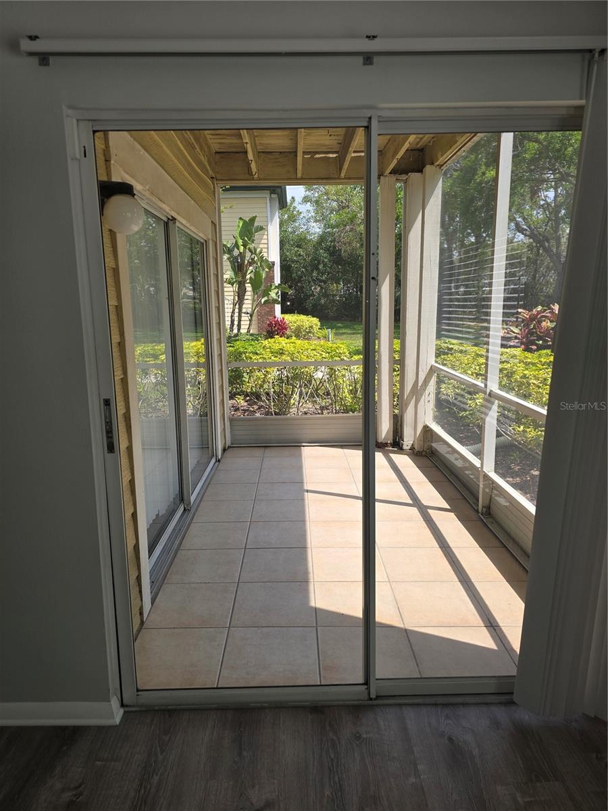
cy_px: 406
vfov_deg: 73.9
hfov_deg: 58.9
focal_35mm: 23
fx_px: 539
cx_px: 304
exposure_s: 1/231
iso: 12
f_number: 1.7
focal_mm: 6.3
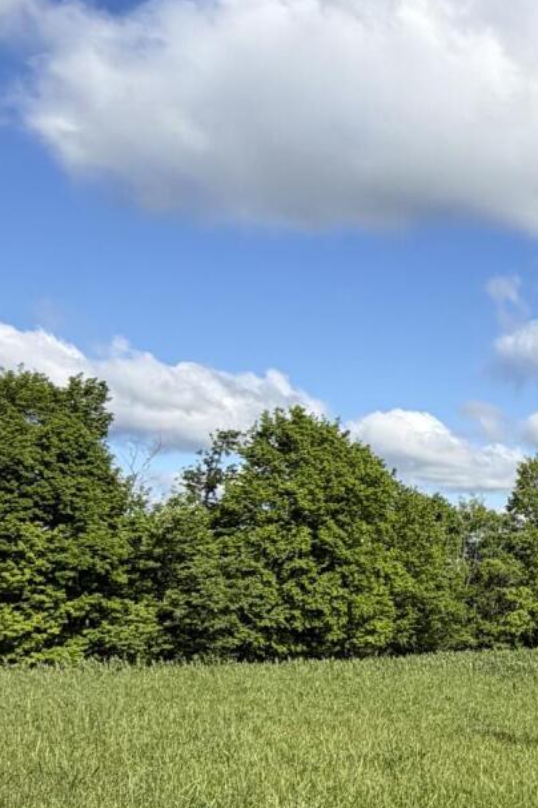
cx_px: 744
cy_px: 559
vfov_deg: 40.5
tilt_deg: +0.9
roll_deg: +0.4
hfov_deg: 23.8
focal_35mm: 48
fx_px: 1077
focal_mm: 2.22
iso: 20
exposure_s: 1/1068
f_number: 2.2
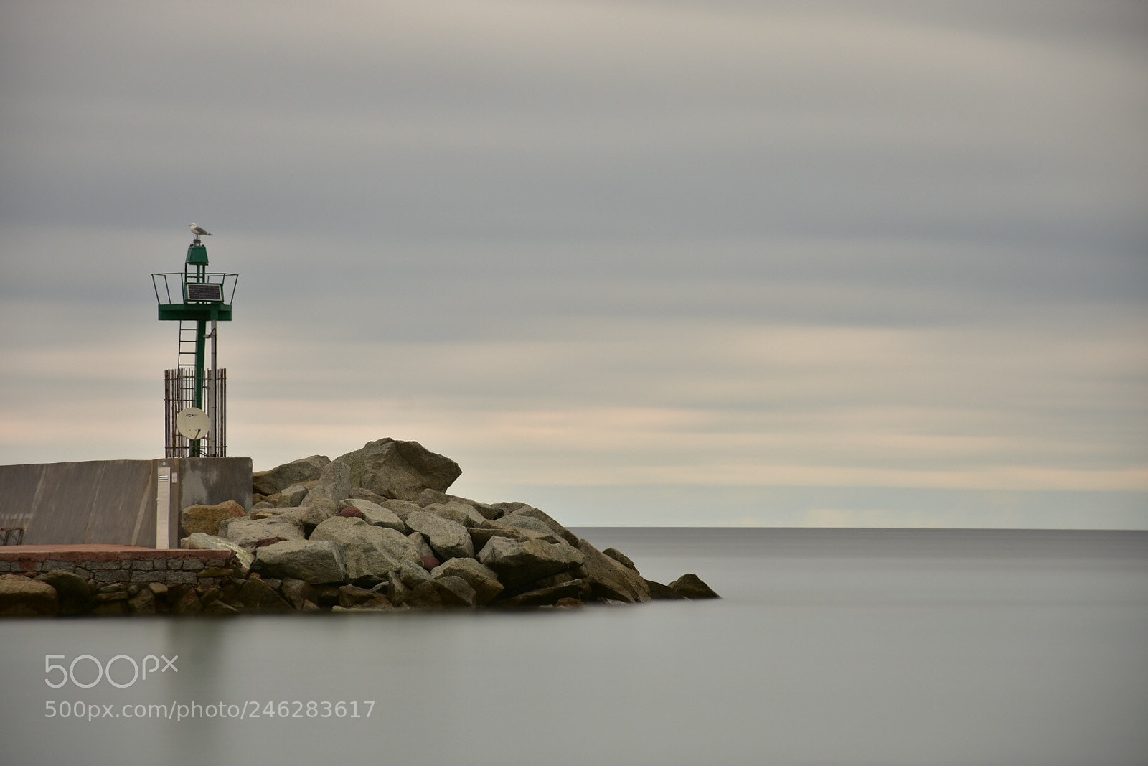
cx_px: 574
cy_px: 383
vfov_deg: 6.5
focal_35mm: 210
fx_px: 6697
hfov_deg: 9.8
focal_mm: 140
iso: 100
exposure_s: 180
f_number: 9
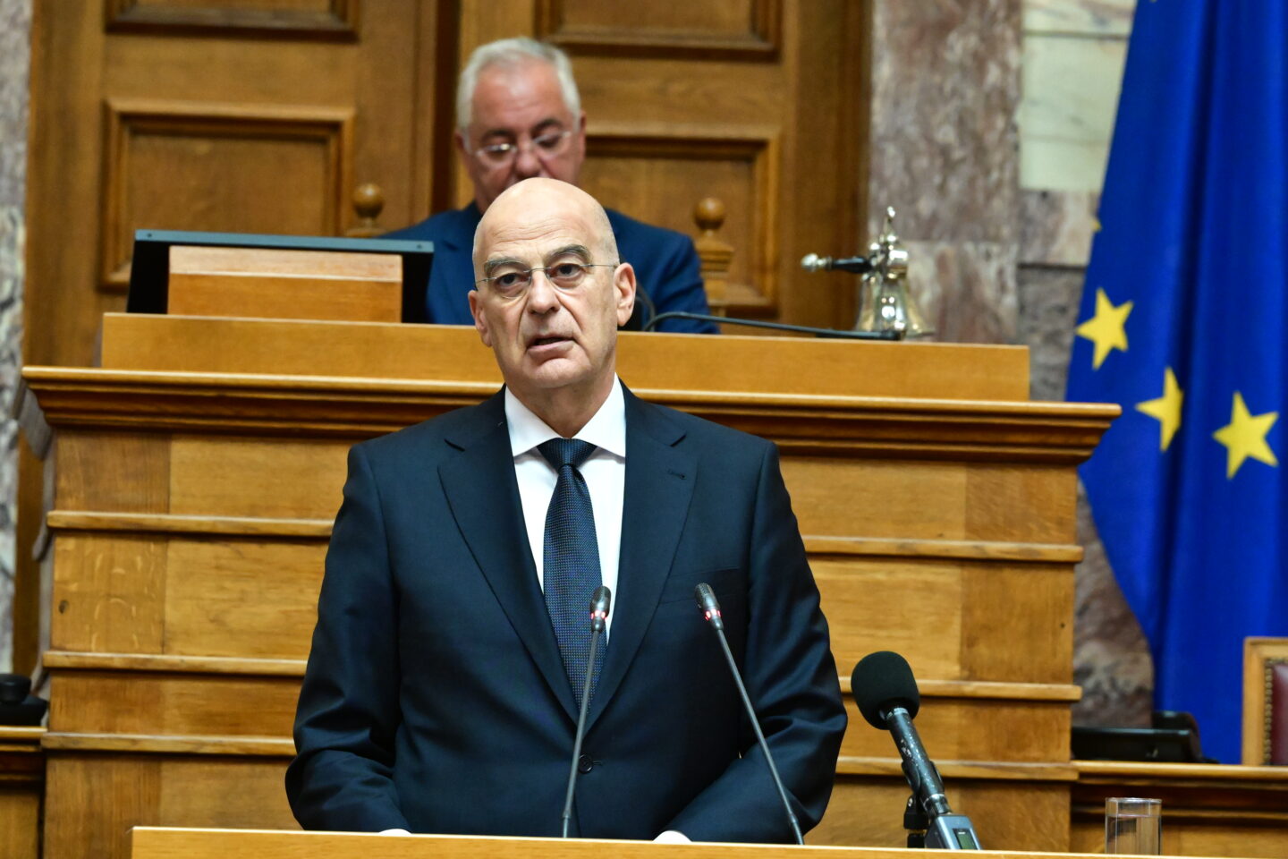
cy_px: 430
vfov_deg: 6.5
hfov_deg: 9.8
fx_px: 7513
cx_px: 644
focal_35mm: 210
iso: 8000
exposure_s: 1/400
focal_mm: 140
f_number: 4.5
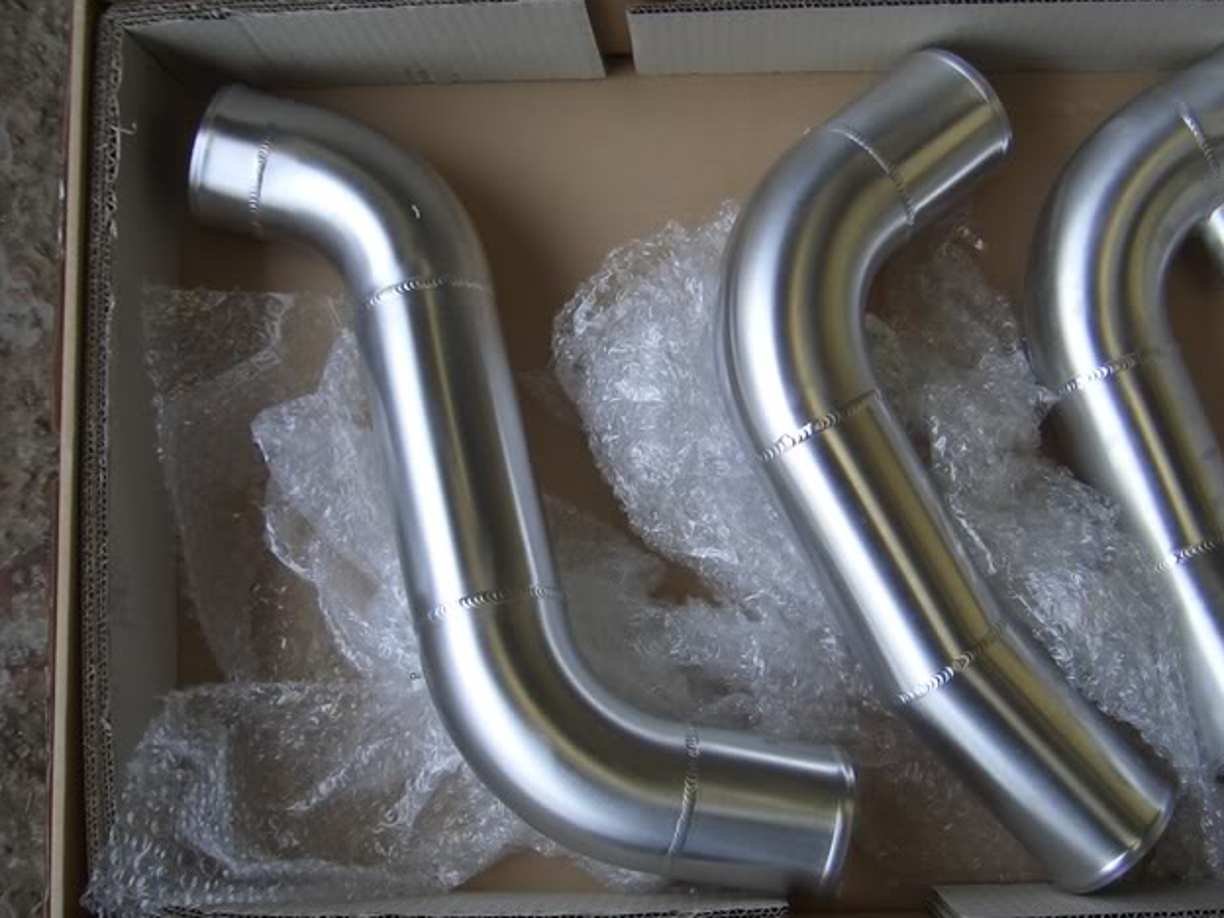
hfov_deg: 38.1
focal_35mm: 50
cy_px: 455
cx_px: 702
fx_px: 1768
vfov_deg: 29.1
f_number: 2.8
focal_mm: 8
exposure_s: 1/80
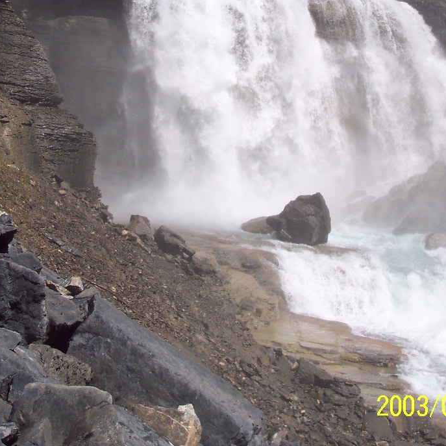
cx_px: 254
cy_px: 43
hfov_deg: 27.3
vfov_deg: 26.4
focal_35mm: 63
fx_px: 918
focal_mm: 8
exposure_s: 1/1000
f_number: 4.8
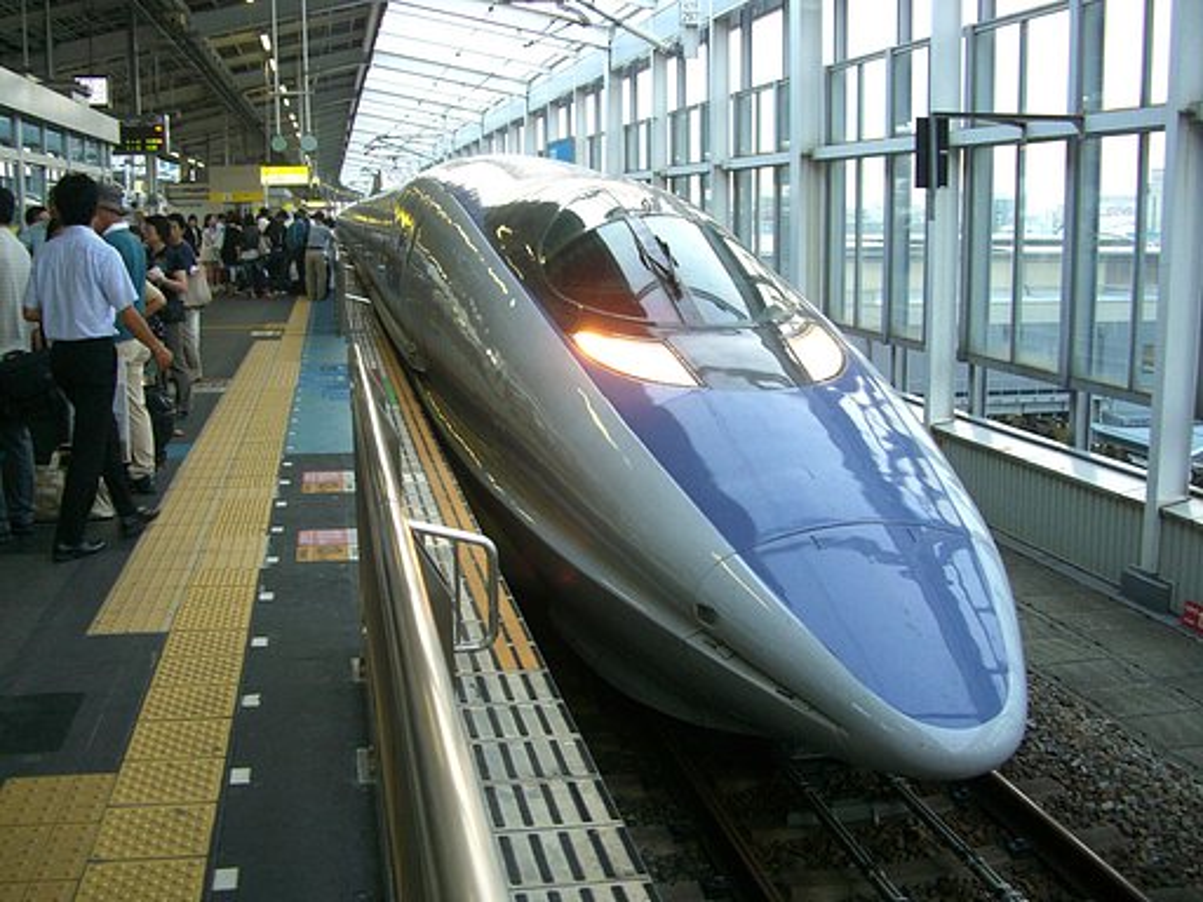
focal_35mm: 38
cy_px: 451
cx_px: 602
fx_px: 1321
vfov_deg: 37.7
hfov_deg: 49.0
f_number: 2.8
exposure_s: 1/60
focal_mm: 7.9
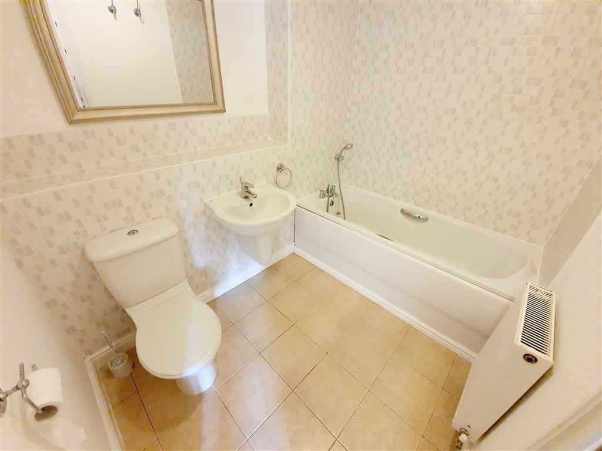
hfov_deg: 106.2
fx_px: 226
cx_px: 301
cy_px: 226
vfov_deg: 89.9
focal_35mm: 13
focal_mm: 1.8
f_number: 2.2
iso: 640
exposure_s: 1/33
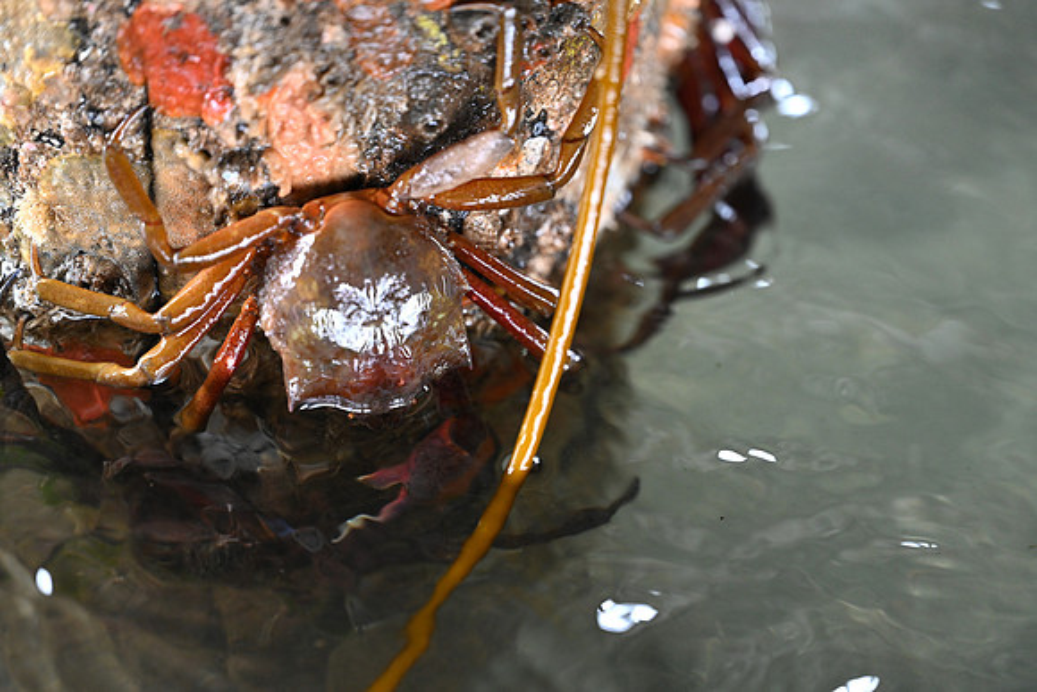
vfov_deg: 13.0
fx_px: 3025
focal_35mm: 105
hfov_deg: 19.5
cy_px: 346
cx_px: 518
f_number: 3
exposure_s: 1/160
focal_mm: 105
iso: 1800
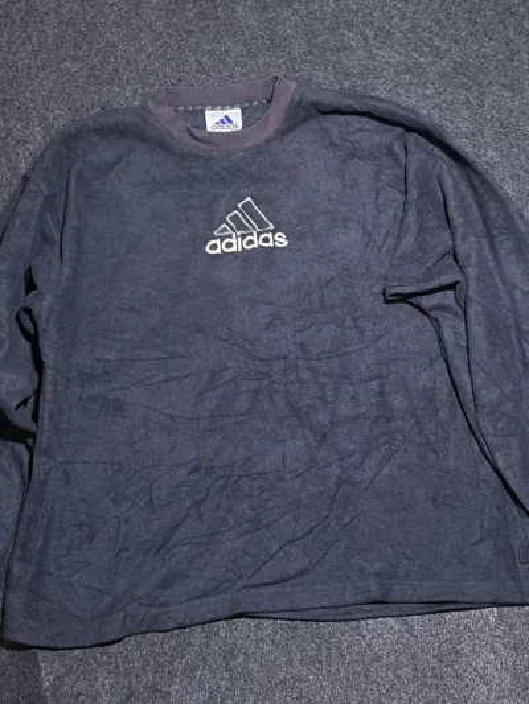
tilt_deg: -61.6
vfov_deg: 67.3
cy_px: 352
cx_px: 264
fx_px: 530
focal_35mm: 26
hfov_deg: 53.1
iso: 125
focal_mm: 4.2
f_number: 1.6
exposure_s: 1/50
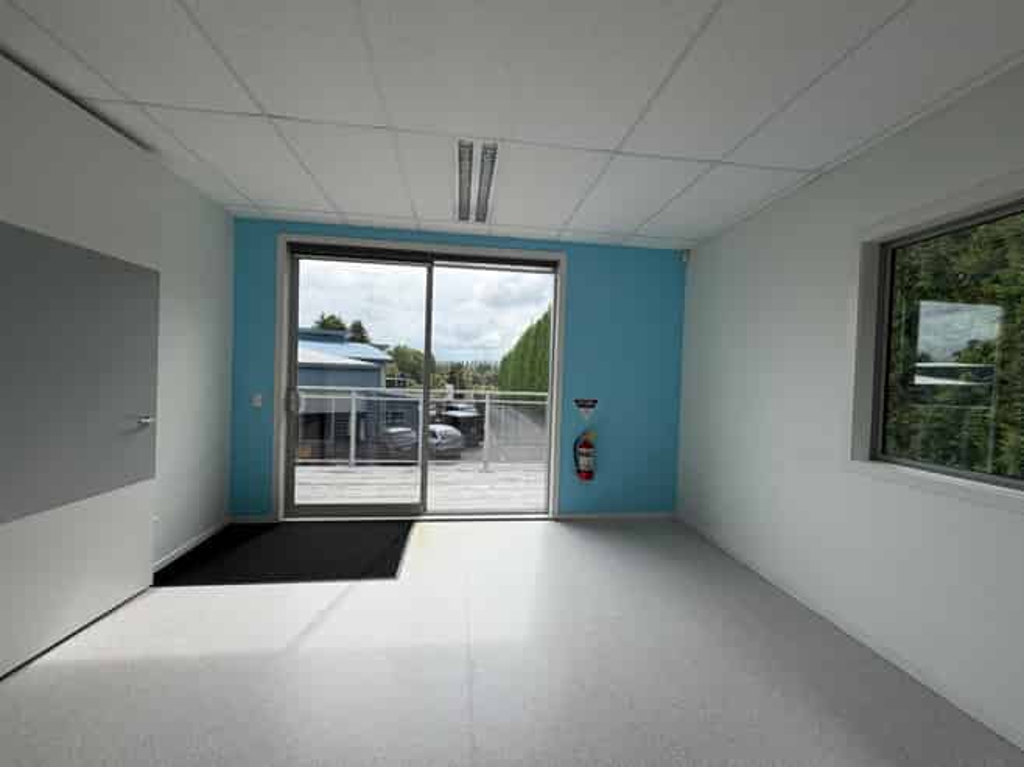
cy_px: 384
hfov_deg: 102.1
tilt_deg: -1.5
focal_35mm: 14
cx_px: 512
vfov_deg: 85.6
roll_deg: -1.3
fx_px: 414
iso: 40
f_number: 2.2
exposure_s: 1/770
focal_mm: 2.22
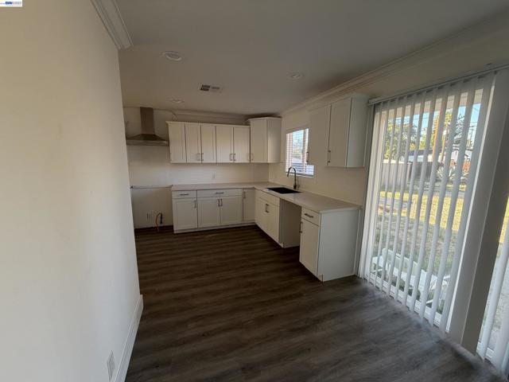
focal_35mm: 14
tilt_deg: -8.9
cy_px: 191
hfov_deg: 102.1
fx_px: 206
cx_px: 254
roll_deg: -0.4
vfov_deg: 85.7
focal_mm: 2.22
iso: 160
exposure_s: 1/121
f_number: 2.2
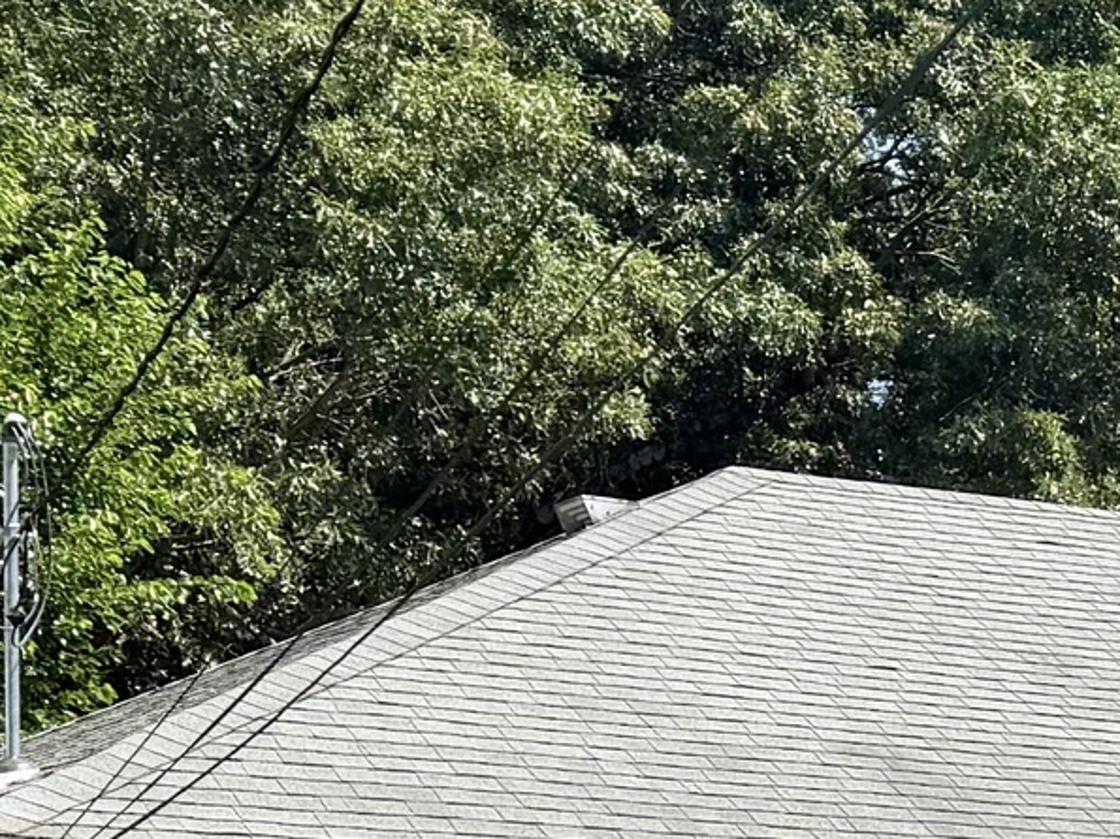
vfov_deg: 11.4
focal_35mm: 124
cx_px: 1643
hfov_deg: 14.8
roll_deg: +0.6
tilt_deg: -2.0
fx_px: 4011
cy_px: 1268
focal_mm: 6.76
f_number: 1.78
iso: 80
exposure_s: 1/2703
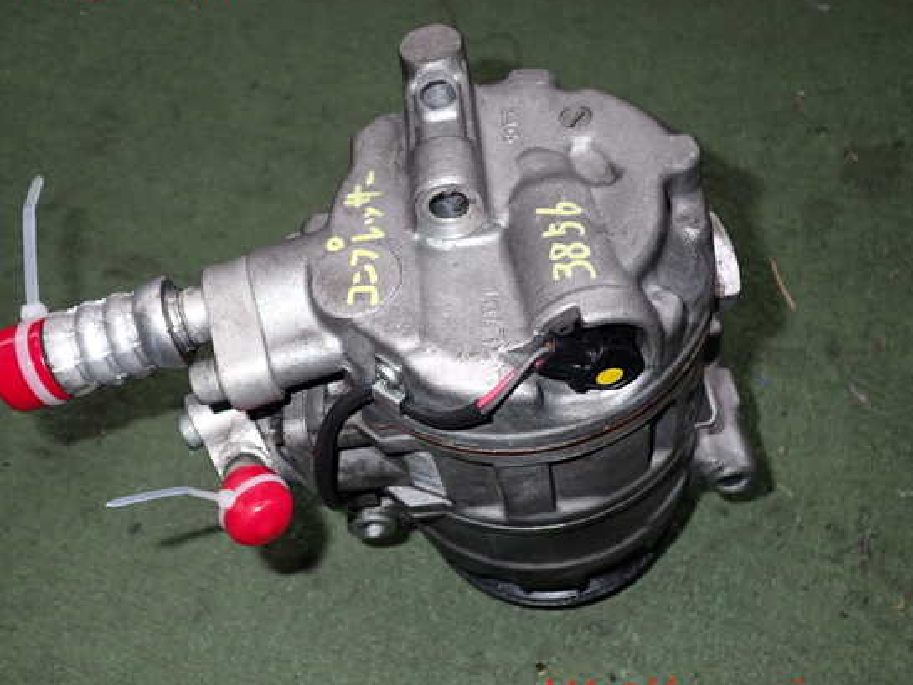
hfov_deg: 55.3
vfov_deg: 43.0
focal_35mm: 33
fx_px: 871
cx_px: 422
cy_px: 340
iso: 200
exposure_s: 1/30
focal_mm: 5.4
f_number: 6.3
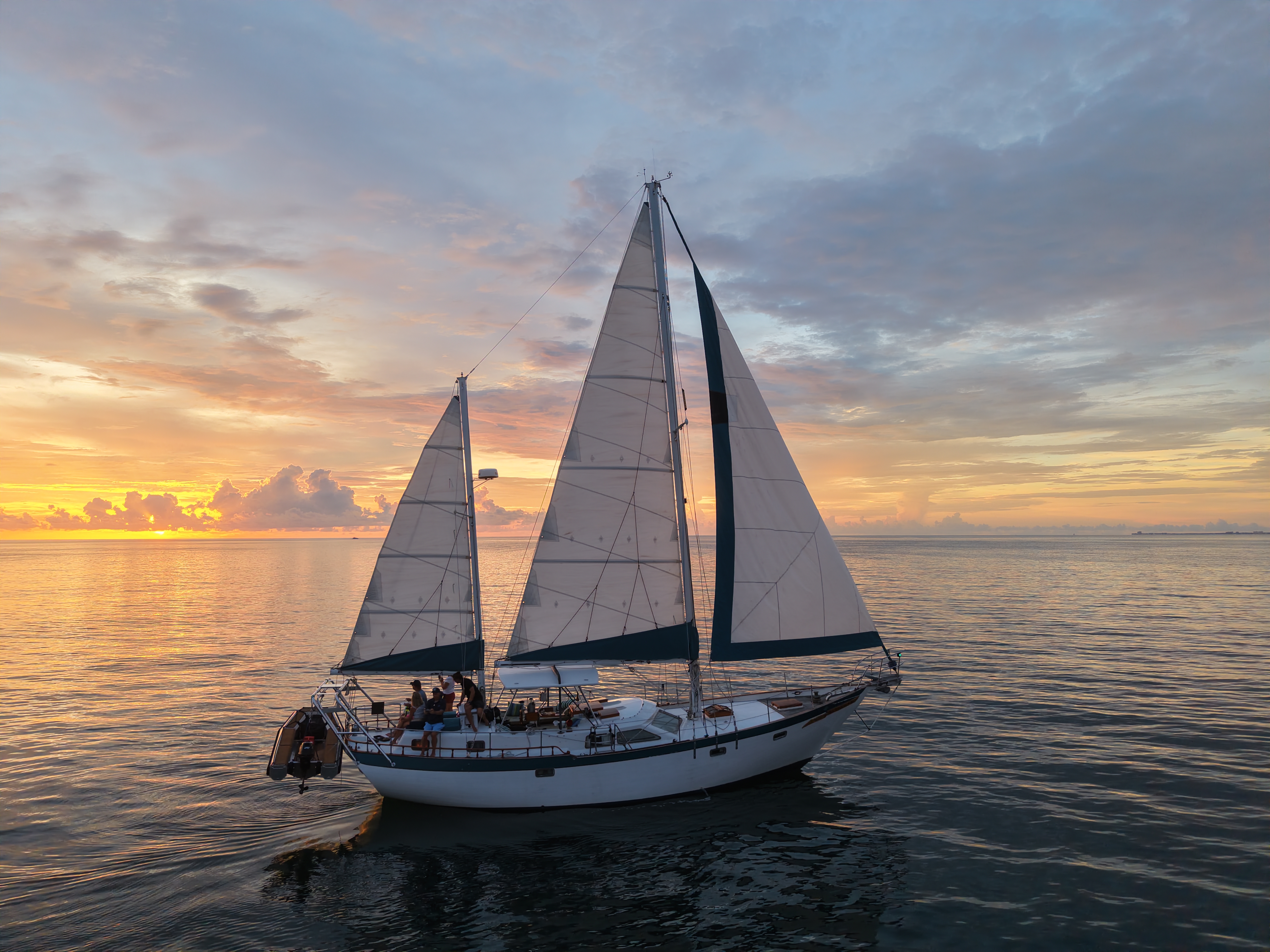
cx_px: 635
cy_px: 476
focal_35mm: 24
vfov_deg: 56.8
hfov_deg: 71.6
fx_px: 881
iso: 100
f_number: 1.8
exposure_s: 1/125
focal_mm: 8.67
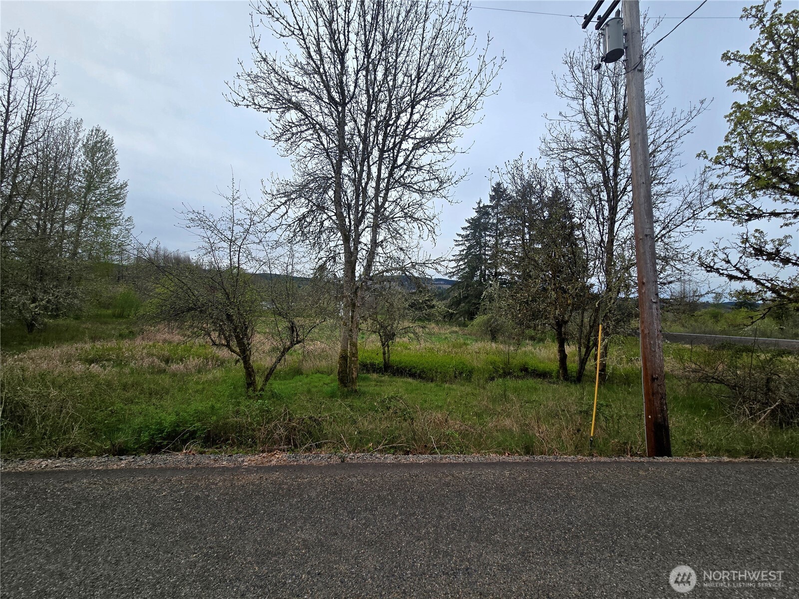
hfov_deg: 106.2
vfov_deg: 89.9
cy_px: 300
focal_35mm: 13
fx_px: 300
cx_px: 400
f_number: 2.2
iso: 50
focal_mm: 2.2
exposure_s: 1/1667
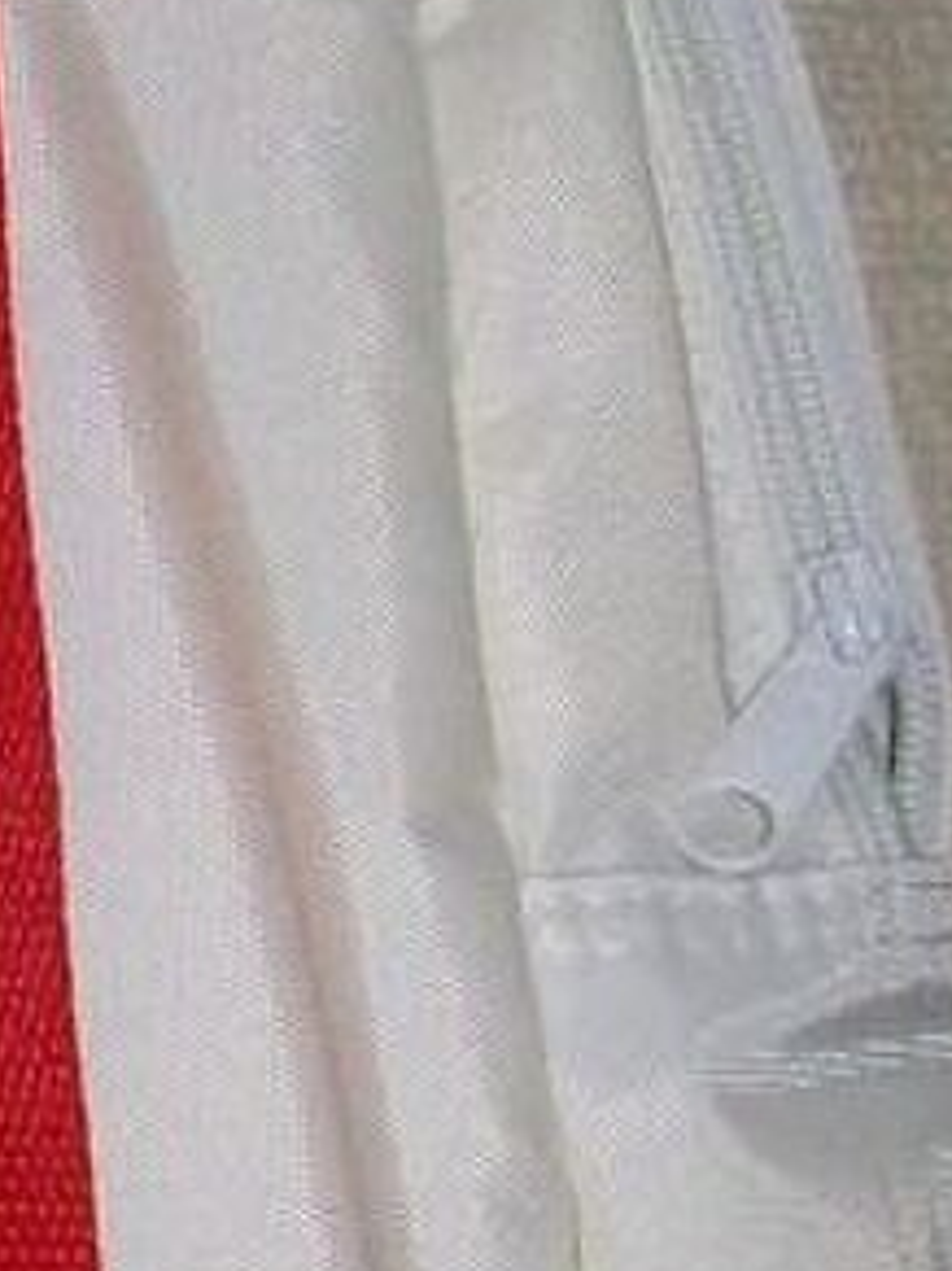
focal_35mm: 156
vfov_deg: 12.6
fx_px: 5725
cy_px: 1168
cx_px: -904
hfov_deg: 9.0
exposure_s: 1/60
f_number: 2.7
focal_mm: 6.1
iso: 160
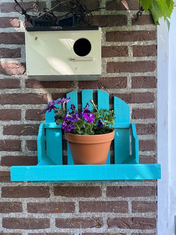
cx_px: 88
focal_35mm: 26
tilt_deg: -0.7
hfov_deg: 53.1
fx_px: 176
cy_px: 118
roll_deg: +0.8
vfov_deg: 67.3
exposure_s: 1/121
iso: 64
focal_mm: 5.7
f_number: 1.5
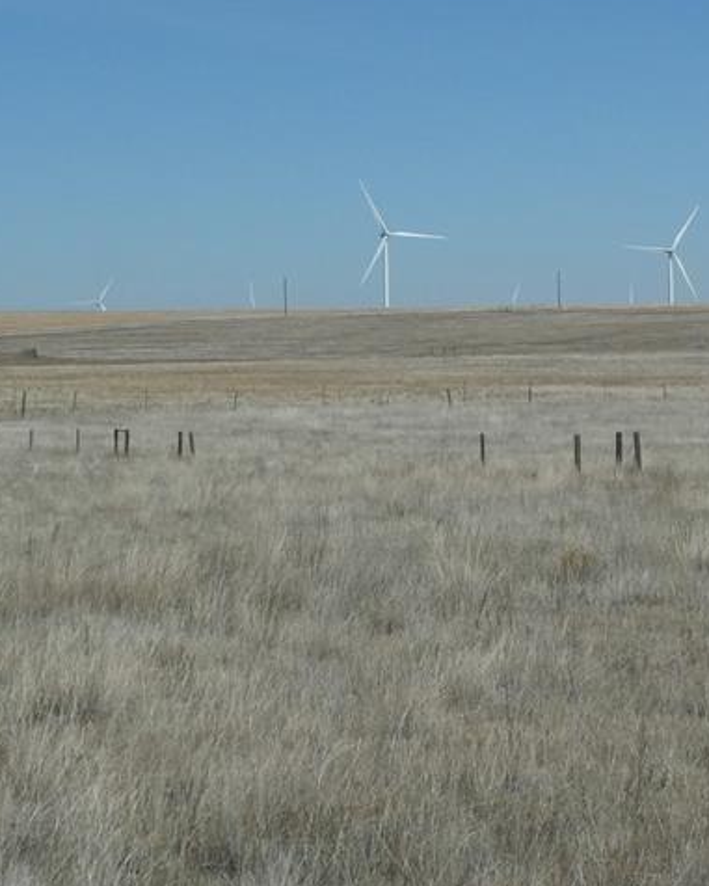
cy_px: 237
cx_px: 731
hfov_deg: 14.4
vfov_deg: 18.2
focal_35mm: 105
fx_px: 2753
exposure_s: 1/800
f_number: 4.5
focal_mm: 9
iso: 80
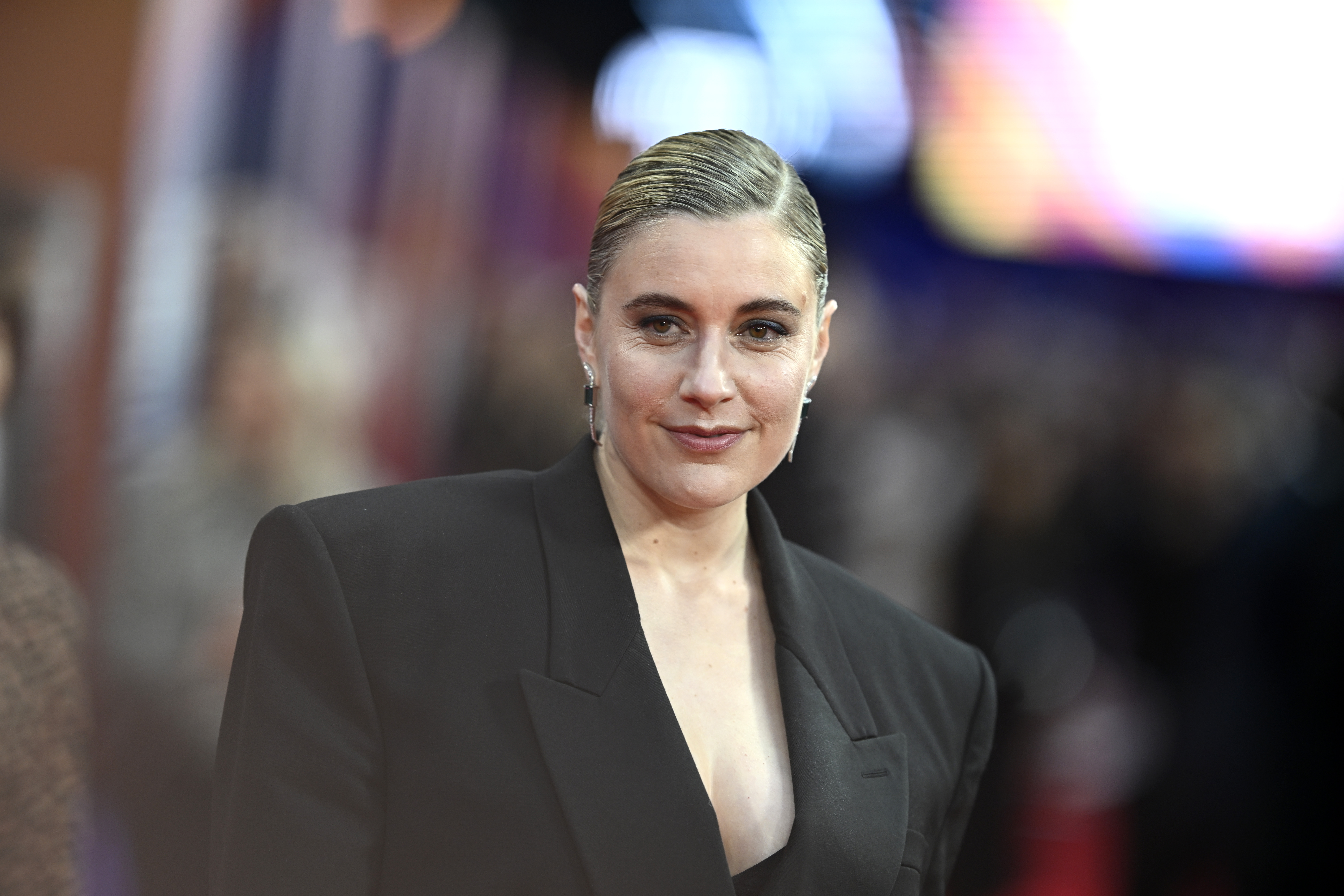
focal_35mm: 200
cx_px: 672
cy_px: 448
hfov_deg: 10.3
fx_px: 7466
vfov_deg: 6.9
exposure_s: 1/500
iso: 500
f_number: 2
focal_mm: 200
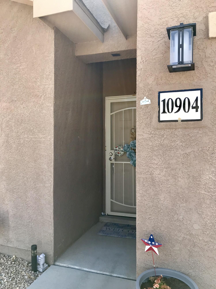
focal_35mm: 28
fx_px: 233
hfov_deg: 49.7
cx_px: 108
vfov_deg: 63.4
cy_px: 144
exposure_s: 1/501
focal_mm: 3.99
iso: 20
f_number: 1.8
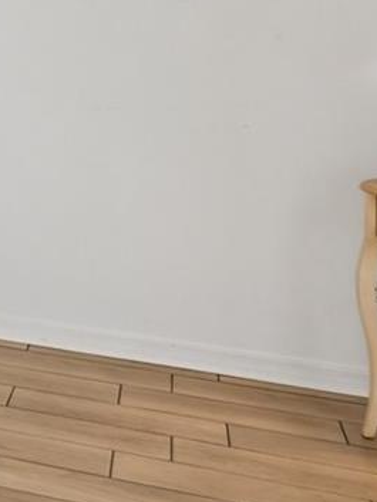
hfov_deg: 15.4
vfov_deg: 25.2
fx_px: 1074
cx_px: -403
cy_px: 16
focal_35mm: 74
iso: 400
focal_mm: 17
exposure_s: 1/50
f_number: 8
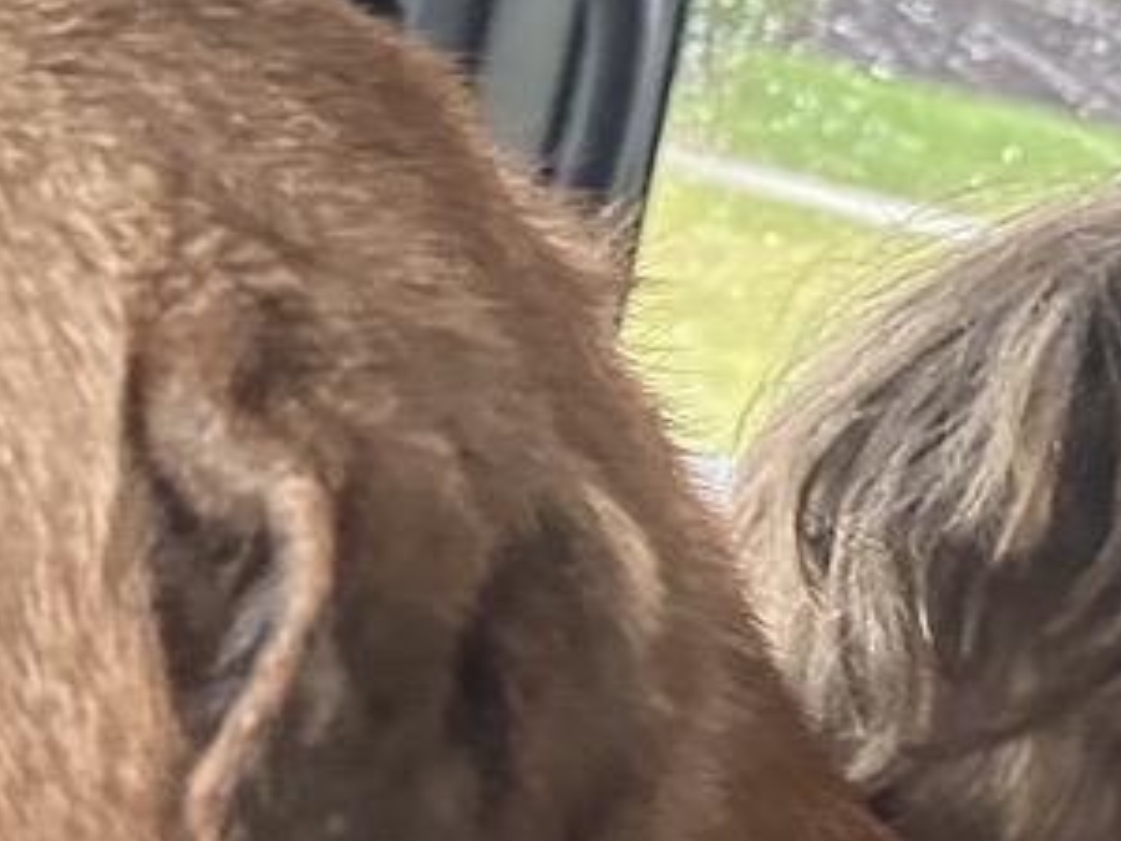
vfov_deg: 15.3
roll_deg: -14.2
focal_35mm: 96
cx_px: 404
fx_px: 3109
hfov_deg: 20.4
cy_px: 688
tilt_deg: -12.9
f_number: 1.78
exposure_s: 1/60
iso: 640
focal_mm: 6.86
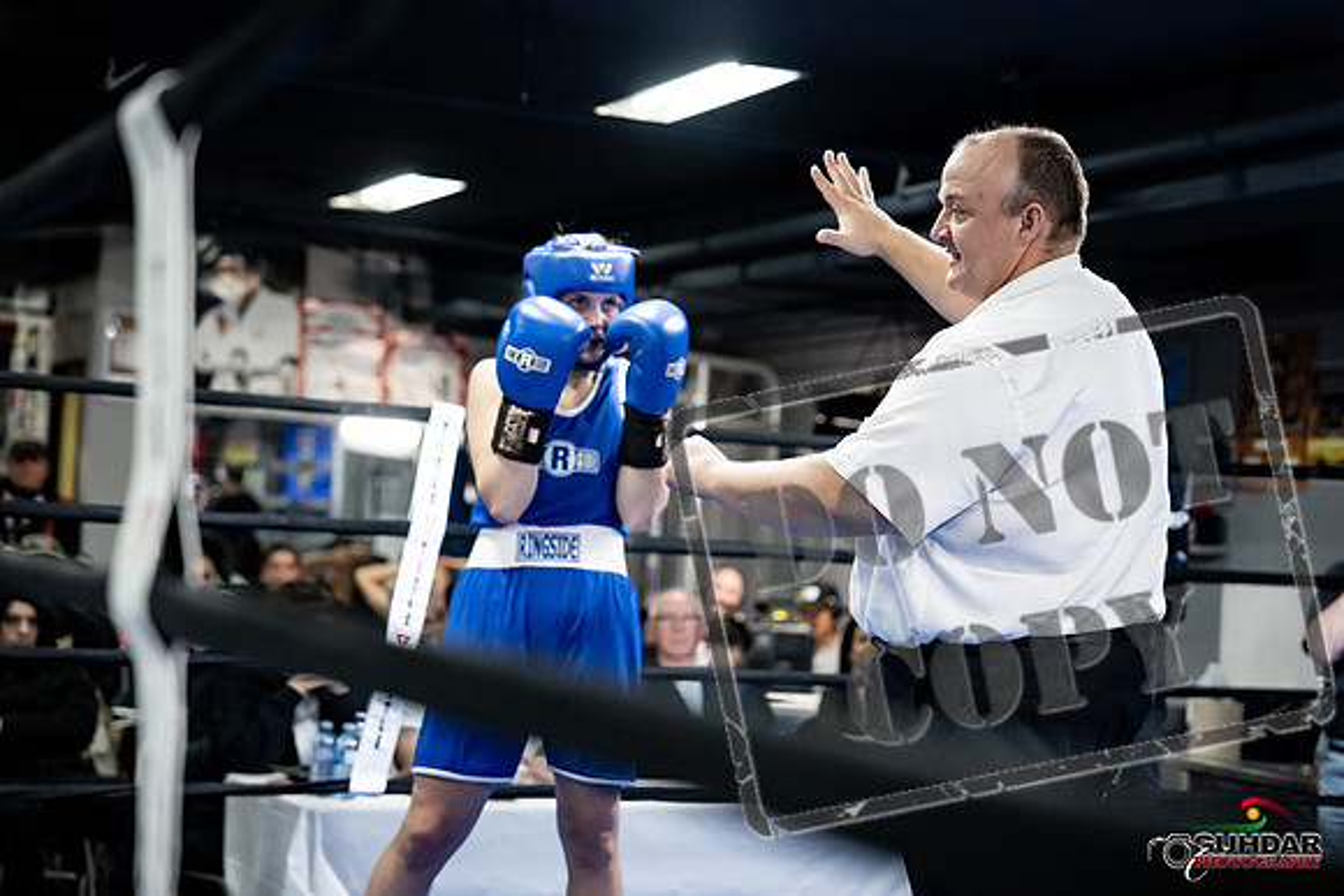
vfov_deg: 19.5
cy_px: 448
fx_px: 2614
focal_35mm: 70
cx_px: 672
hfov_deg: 28.8
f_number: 2.8
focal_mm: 70
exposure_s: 1/1000
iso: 8000
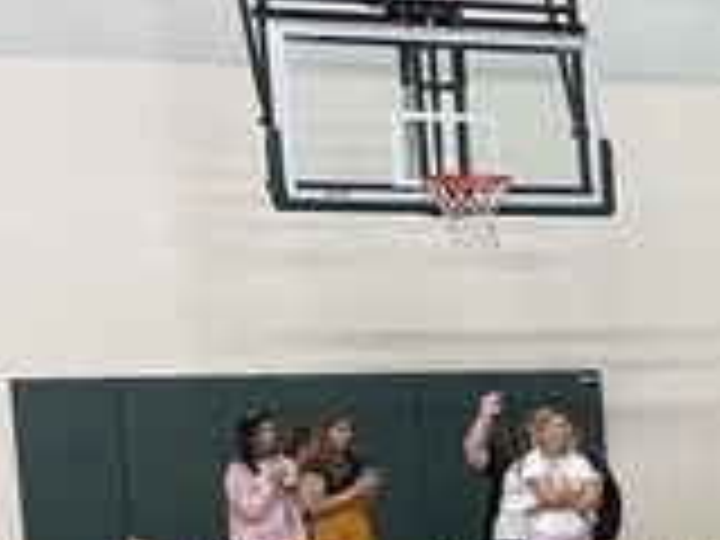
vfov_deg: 8.8
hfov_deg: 9.5
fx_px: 3453
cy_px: 716
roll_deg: +3.0
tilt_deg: -4.2
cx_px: 2120
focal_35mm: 166
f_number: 1.6
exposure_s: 1/60
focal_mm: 5.96
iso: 250
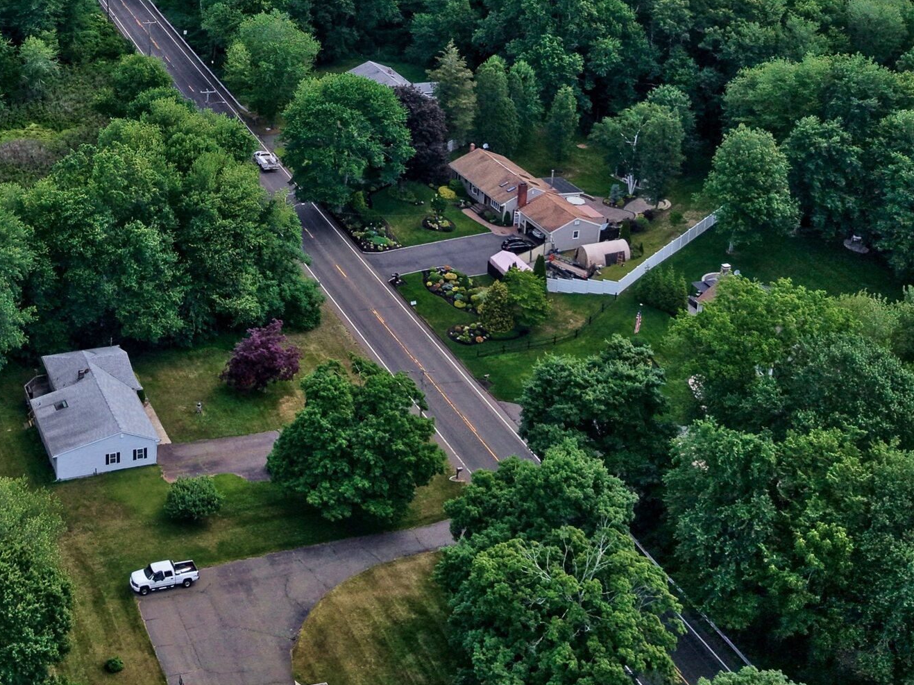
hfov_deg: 32.9
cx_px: 119
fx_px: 1478
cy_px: 9
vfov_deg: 24.9
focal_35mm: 56
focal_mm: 8.7
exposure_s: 1/2000
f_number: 1.8
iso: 200
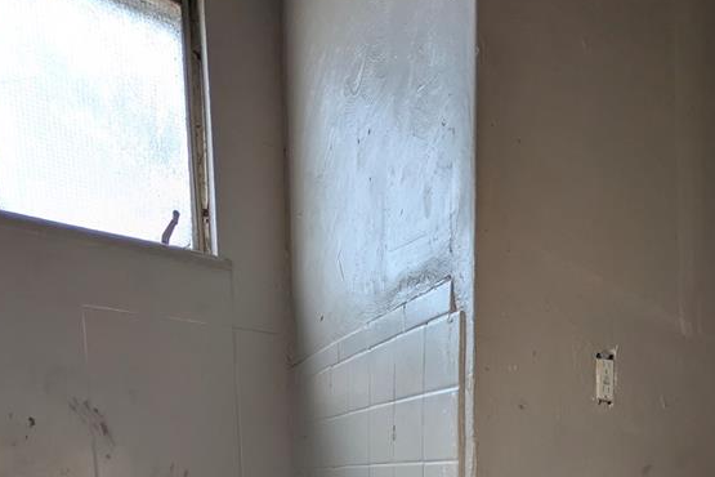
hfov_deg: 64.7
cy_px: 570
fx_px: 536
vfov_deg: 36.9
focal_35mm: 27
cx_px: 504
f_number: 1.7
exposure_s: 1/52.8
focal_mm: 2.02
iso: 89
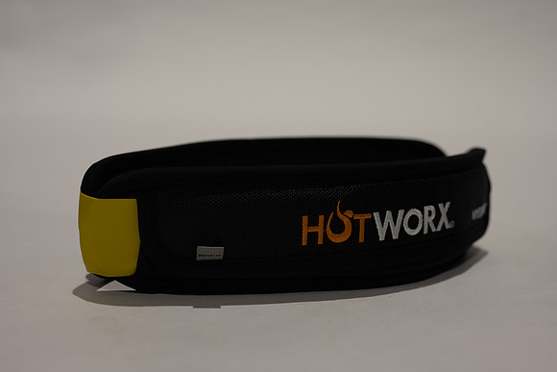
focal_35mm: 50
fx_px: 774
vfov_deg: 27.0
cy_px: 186
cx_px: 278
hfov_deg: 39.6
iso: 200
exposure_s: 1/125
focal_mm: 50
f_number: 4
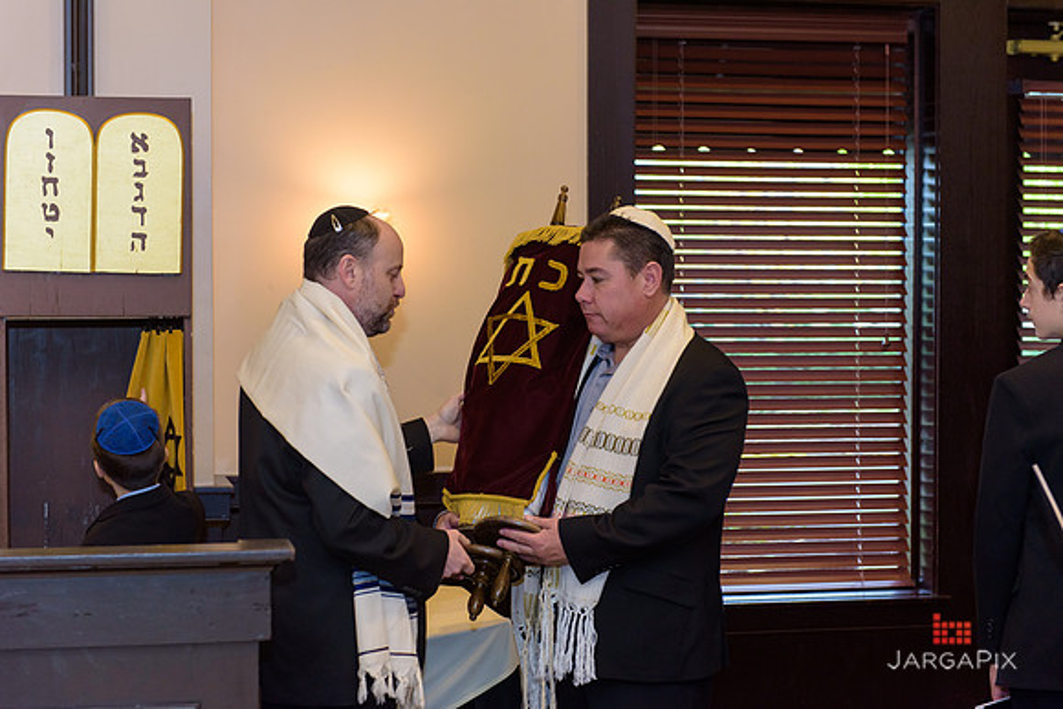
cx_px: 532
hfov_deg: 28.8
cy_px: 354
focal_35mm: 70
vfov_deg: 19.5
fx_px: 2067
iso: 1250
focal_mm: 70
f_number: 3.2
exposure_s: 1/125
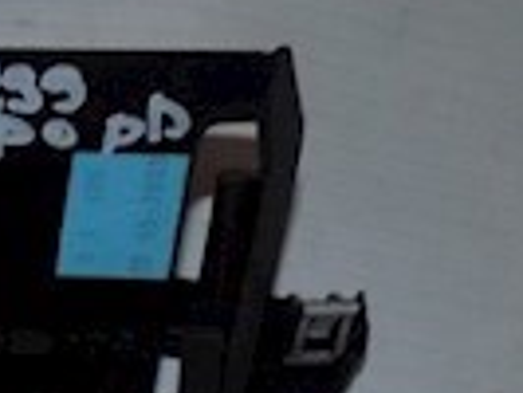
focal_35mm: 164
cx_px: -629
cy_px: 700
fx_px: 2480
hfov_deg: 10.7
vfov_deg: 8.7
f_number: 3.4
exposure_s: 1/30
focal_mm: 6.1
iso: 200
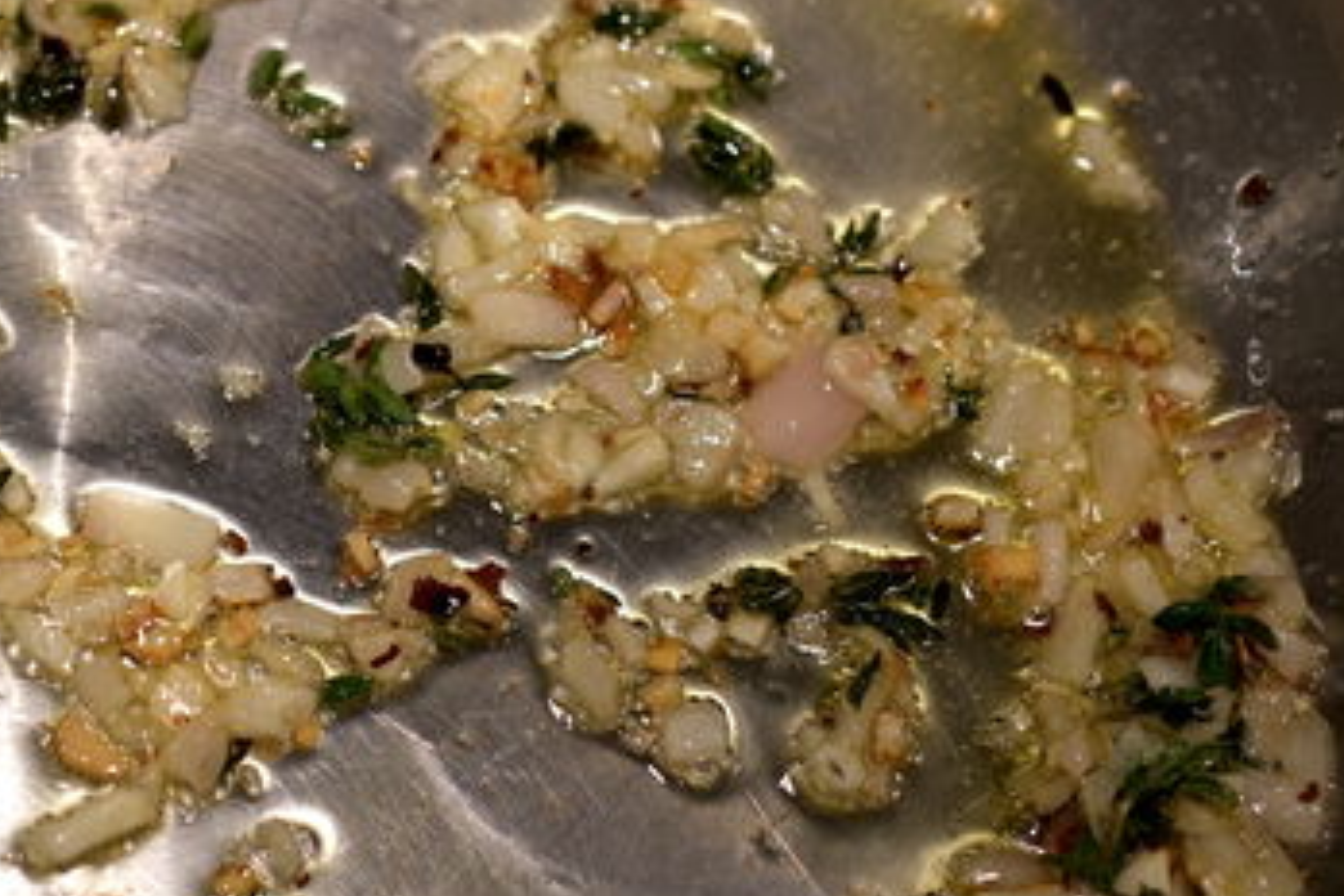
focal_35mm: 97
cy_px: 460
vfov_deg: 14.1
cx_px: 151
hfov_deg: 20.6
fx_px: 3621
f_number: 2.8
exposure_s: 1/56
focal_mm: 30
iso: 125
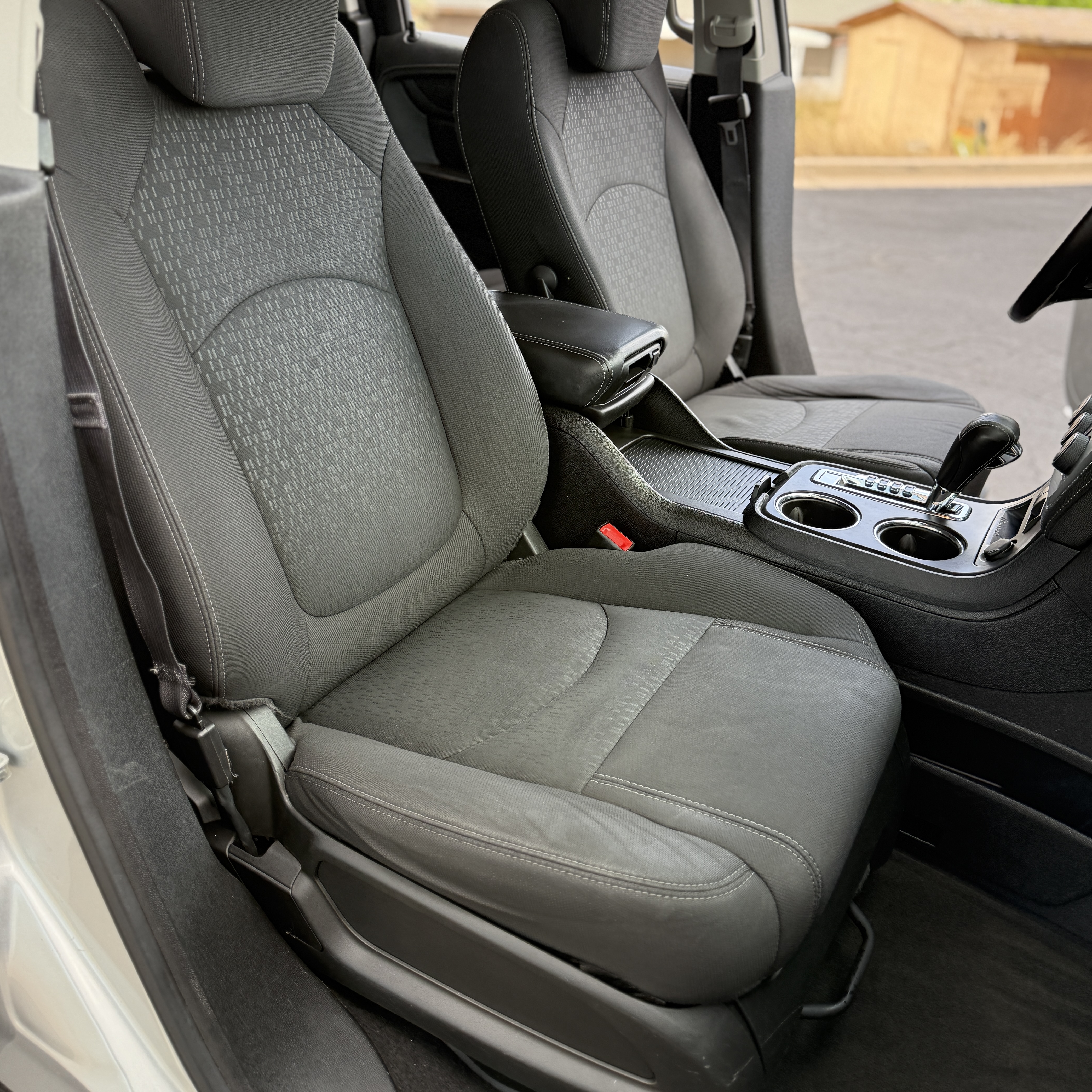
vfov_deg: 55.5
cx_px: 537
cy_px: 485
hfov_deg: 55.6
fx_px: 1035
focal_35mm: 29
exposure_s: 1/233
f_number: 1.78
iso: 200
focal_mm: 6.76
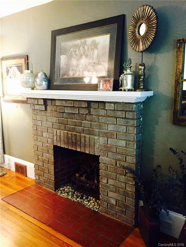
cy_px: 124
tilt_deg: -8.9
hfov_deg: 48.2
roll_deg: +0.3
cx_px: 93
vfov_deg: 61.7
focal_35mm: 29
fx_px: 208
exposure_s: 1/17
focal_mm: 4.15
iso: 250
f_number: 2.2
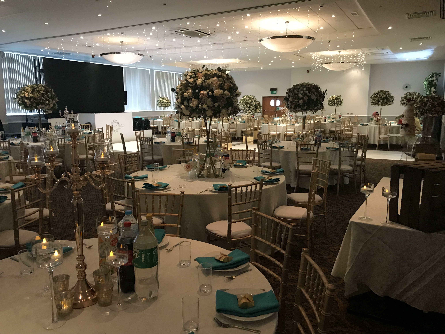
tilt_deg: -8.8
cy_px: 167
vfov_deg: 49.7
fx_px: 360
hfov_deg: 63.4
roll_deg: -0.7
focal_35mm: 28
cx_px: 222
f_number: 1.8
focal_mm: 3.99
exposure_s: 1/14
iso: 100
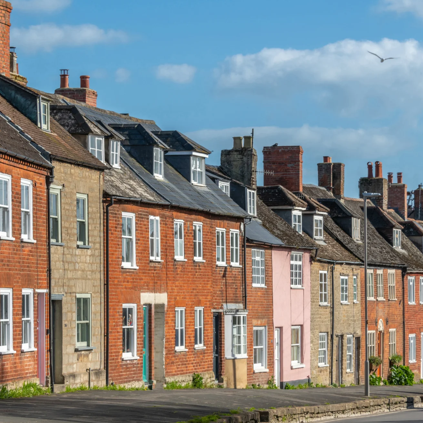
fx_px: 1949
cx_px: 194
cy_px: 231
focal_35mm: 141
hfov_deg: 12.4
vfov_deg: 12.4
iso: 125
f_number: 9
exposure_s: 1/640
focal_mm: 85
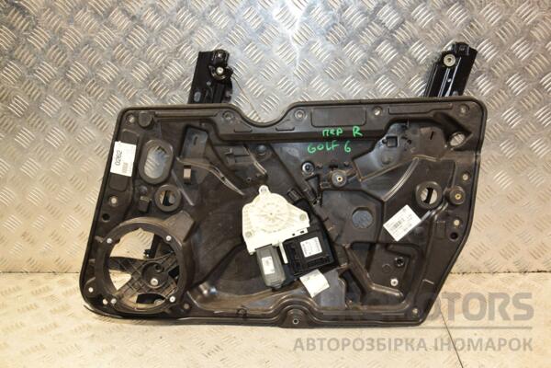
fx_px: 574
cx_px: 276
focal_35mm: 38
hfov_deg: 51.3
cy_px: 184
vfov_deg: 35.5
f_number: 5
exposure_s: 1/160
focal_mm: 25
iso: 800
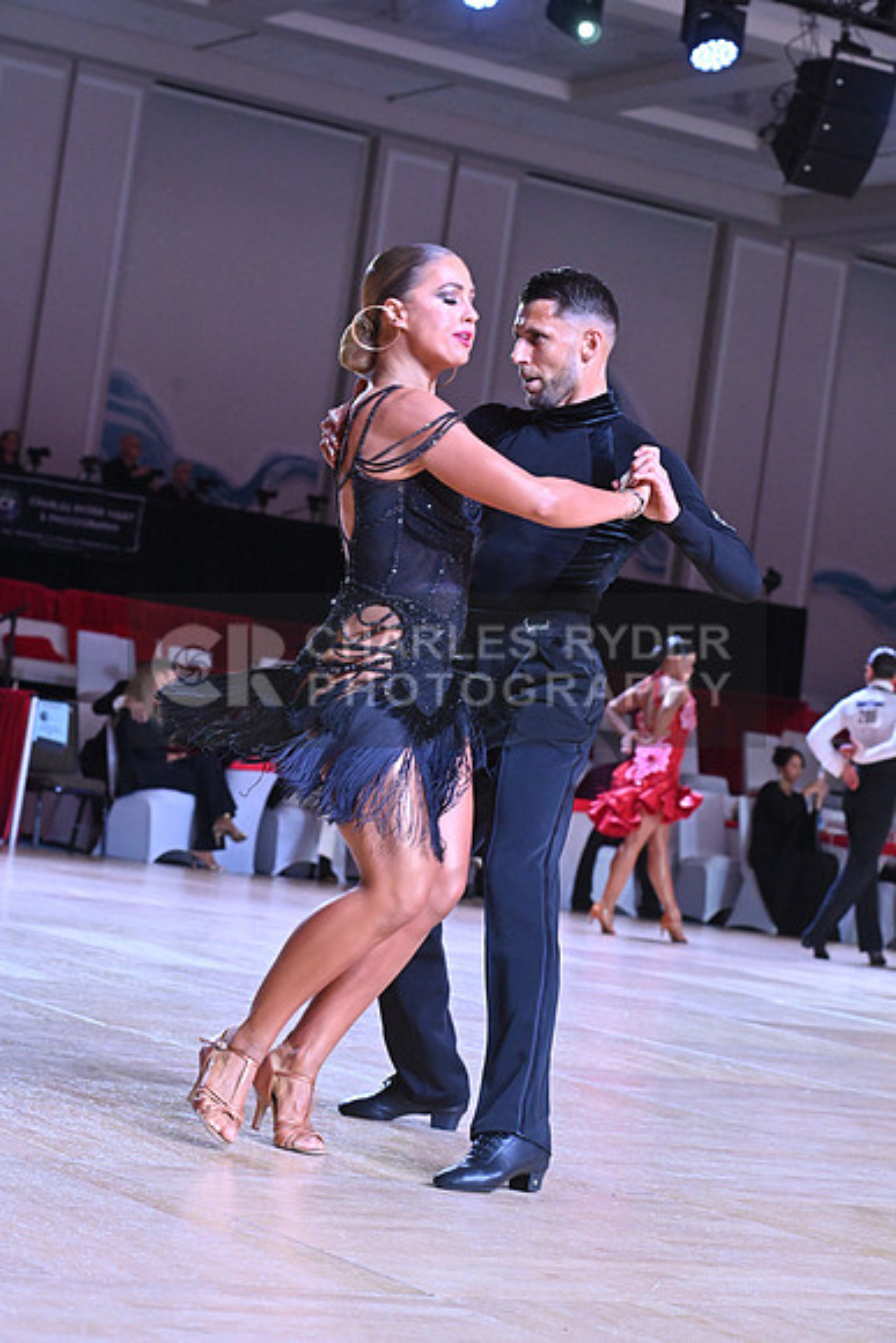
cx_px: 448
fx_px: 3209
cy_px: 672
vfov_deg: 23.6
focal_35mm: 86
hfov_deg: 15.9
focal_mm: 86
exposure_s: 1/400
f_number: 6.3
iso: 4000
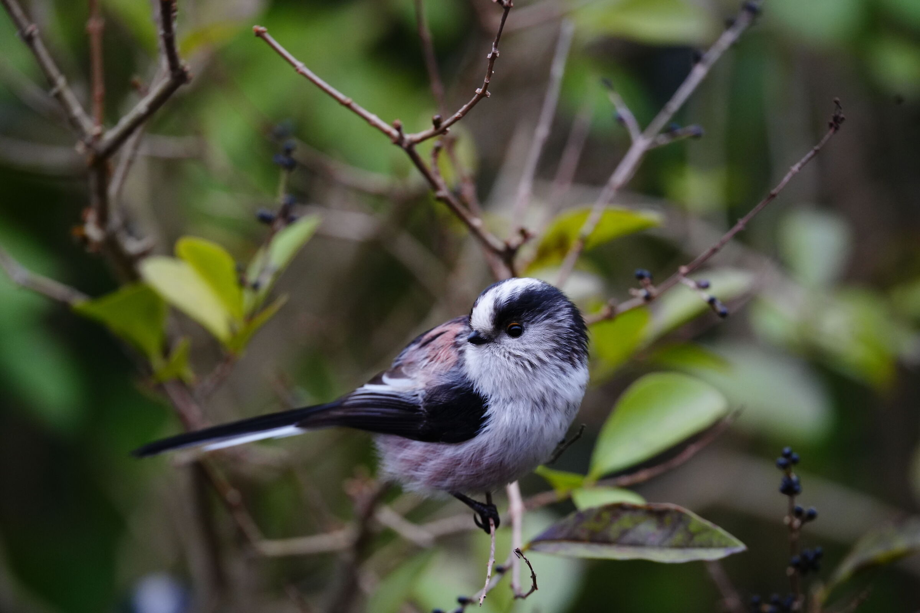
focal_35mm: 500
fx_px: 12777
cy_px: 306
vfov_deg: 2.7
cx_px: 460
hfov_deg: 4.1
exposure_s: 1/250
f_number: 6.7
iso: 3200
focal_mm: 500
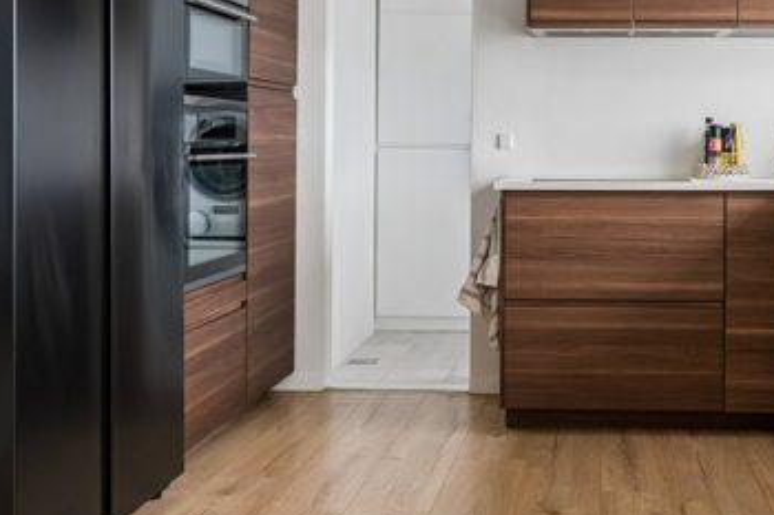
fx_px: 1068
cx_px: 557
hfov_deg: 39.0
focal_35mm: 50
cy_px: 145
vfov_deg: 26.8
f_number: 8
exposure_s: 1/15
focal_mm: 14.5
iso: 200
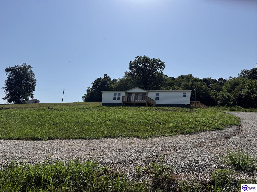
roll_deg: -3.6
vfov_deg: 56.8
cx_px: 128
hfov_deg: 71.6
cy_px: 96
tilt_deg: +11.2
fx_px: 178
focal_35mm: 24
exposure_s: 1/10309
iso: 80
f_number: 1.78
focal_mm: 6.76
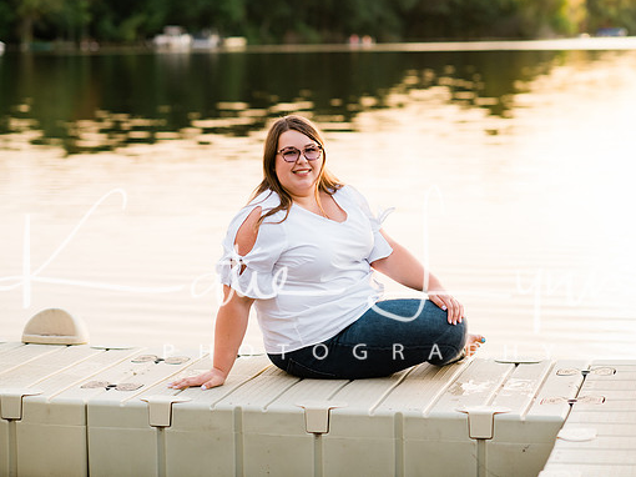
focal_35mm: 93
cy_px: 237
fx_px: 1708
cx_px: 342
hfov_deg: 21.1
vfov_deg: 15.9
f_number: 2.8
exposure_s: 1/320
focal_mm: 85
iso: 800
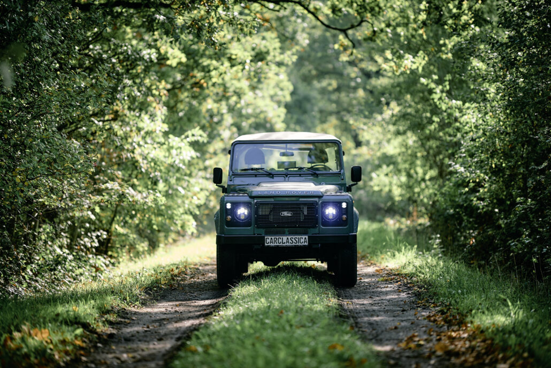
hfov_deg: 19.5
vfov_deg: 13.0
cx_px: 276
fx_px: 1607
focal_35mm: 105
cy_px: 184
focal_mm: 105
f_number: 1.4
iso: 200
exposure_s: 1/1000
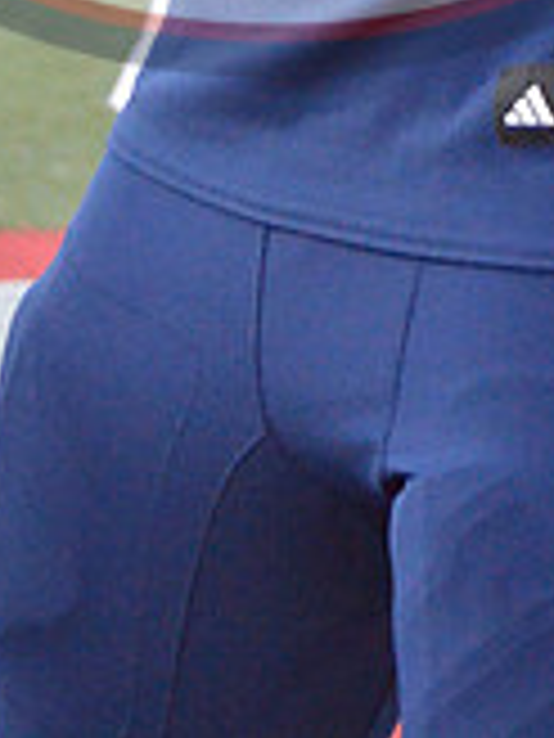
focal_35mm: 281
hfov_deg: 5.3
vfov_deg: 6.9
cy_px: -562
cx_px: 261
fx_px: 5990
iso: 4000
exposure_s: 1/500
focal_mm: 55
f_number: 4.5
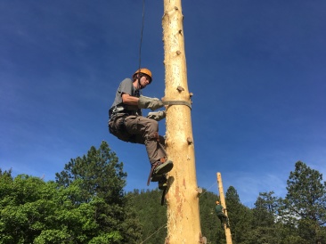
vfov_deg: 48.2
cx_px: 163
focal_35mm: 29
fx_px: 273
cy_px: 122
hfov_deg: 61.7
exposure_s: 1/1748
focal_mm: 4.15
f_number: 2.2
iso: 25
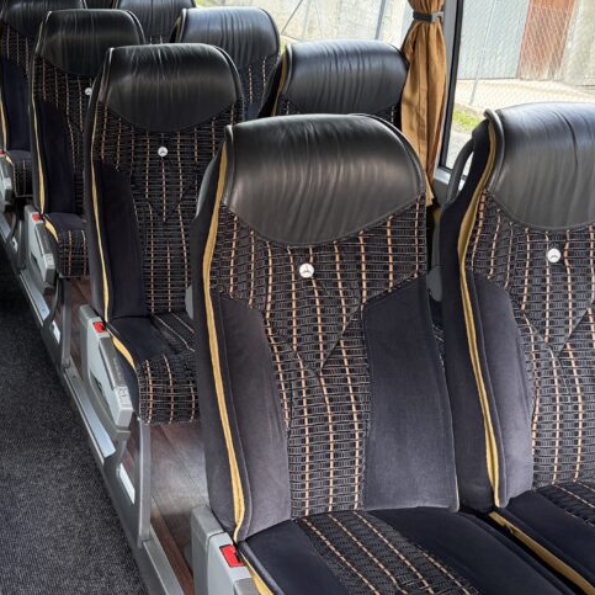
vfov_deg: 37.2
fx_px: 875
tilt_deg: -19.7
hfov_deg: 34.5
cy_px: 202
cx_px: 12
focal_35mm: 45
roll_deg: -0.3
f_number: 1.78
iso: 200
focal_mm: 6.76
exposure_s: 1/95
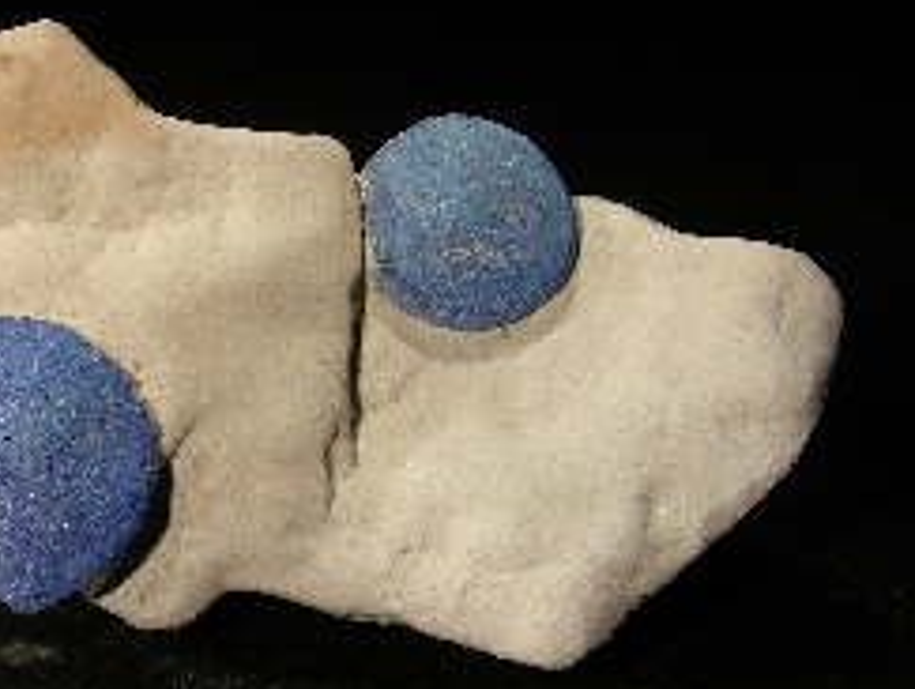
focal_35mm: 64
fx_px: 1694
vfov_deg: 23.0
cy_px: 290
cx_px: 154
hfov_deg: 29.4
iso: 50
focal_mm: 6.3
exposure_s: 1/96.7
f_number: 3.5
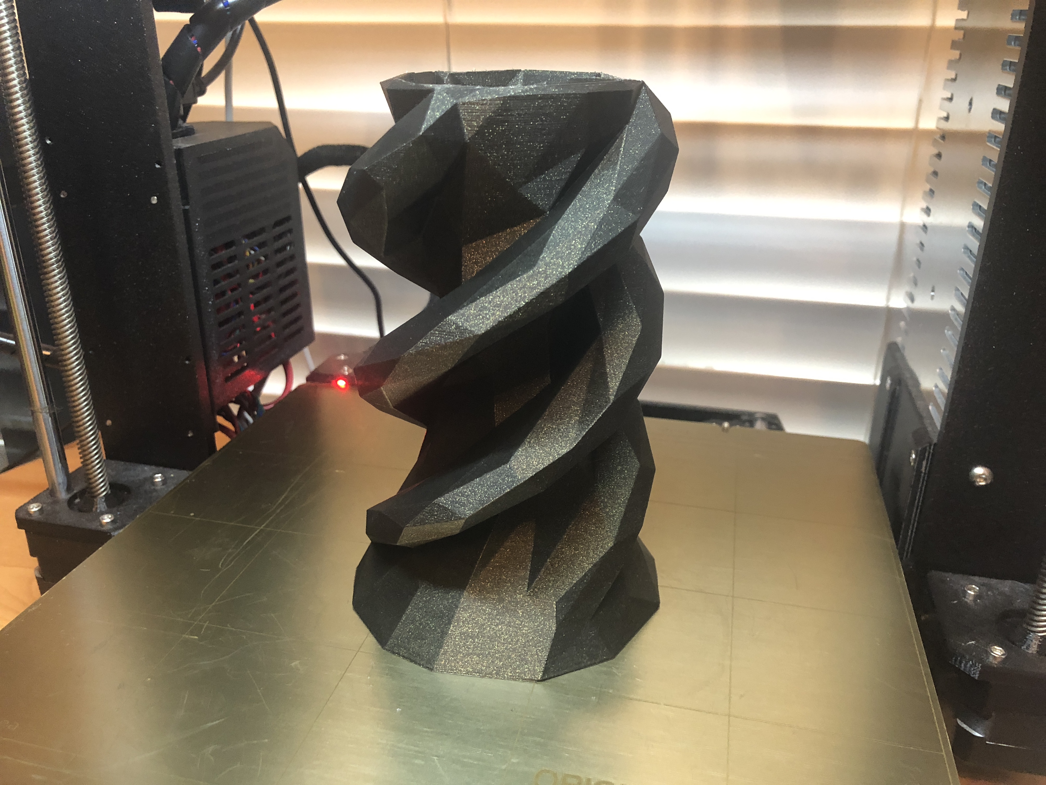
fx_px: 846
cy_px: 392
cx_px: 523
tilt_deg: -22.7
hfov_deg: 63.4
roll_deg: -0.4
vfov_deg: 49.7
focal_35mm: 28
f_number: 1.8
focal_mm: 4
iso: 100
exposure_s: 1/15
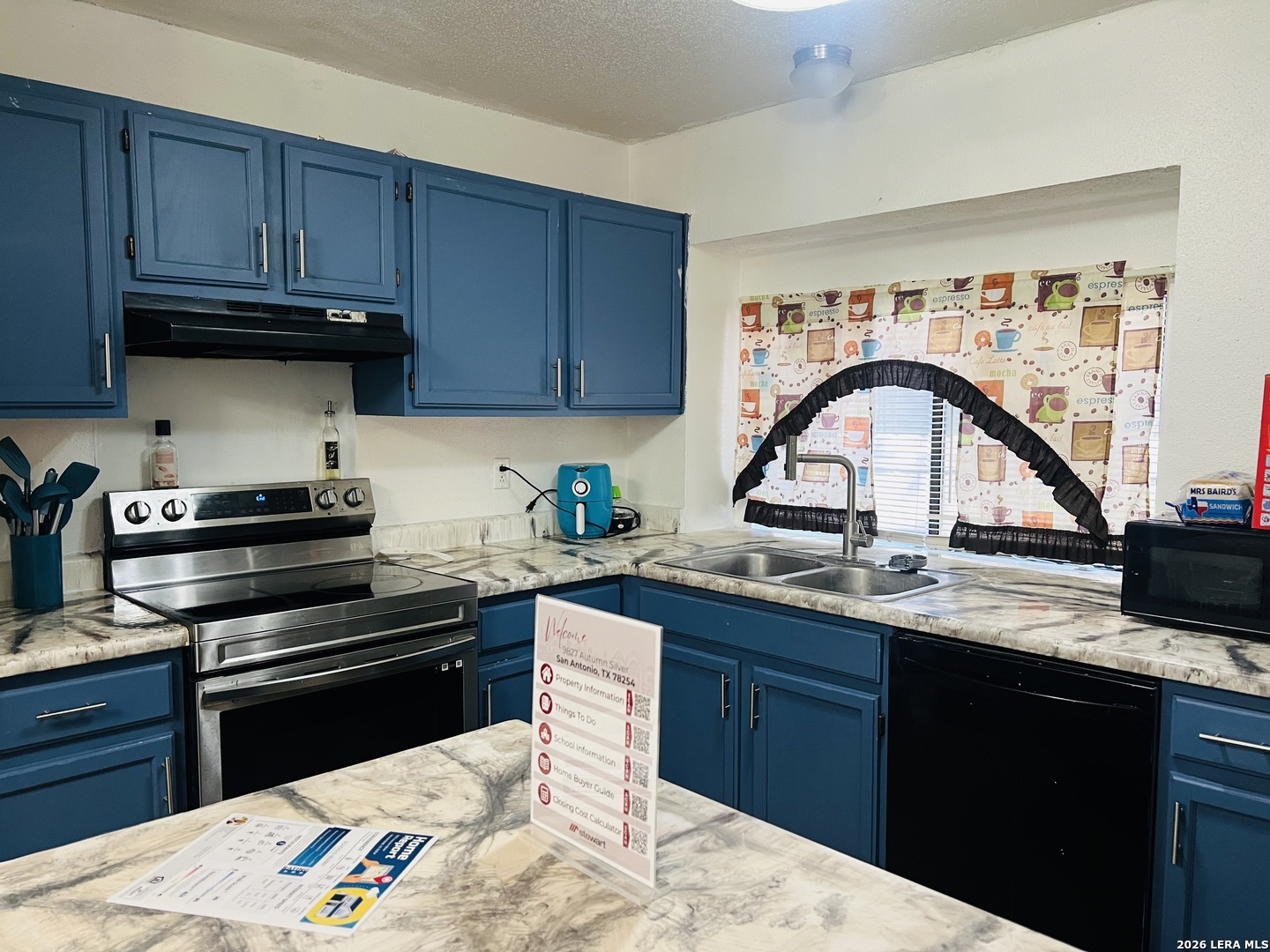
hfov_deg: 67.3
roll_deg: +0.2
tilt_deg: -5.5
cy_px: 476
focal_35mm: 26
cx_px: 635
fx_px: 954
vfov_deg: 53.1
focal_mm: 5.7
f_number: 1.5
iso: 200
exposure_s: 1/60
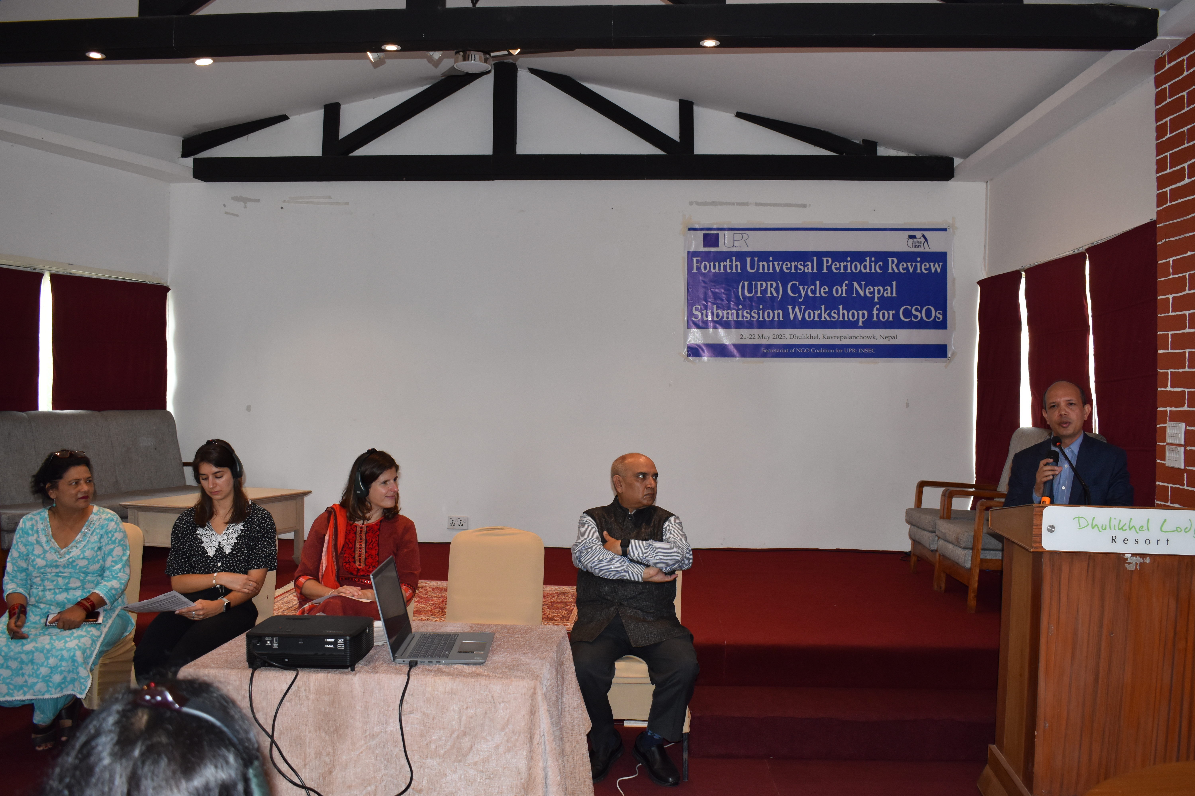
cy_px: 398
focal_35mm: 32
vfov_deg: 41.7
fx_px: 1046
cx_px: 598
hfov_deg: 59.5
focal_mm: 21
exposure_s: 1/100
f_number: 5
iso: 800
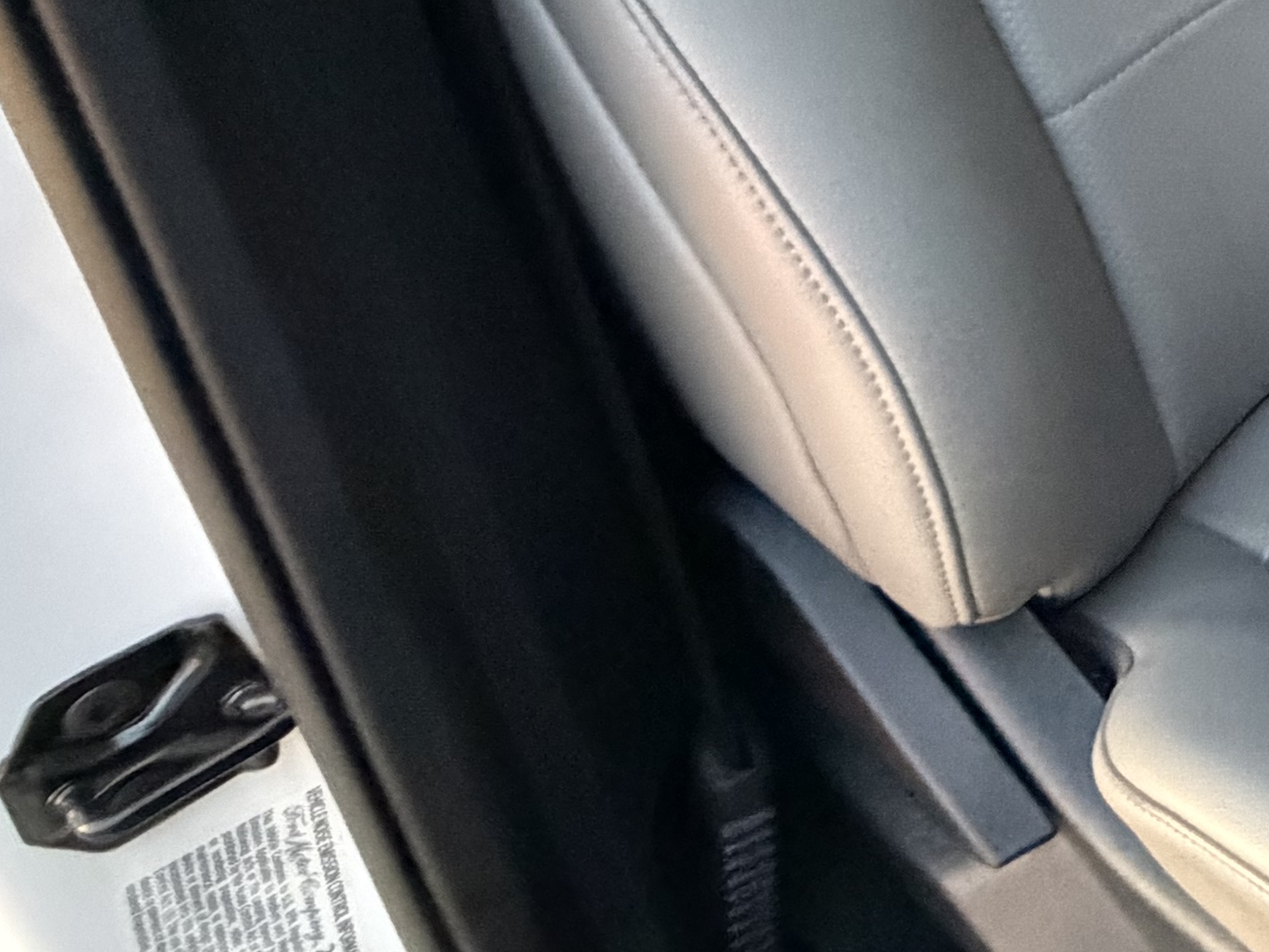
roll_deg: +1.1
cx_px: 1780
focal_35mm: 46
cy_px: -192
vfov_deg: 27.7
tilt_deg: -24.2
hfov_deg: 29.7
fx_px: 1687
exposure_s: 1/60
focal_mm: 2.22
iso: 1250
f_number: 2.2
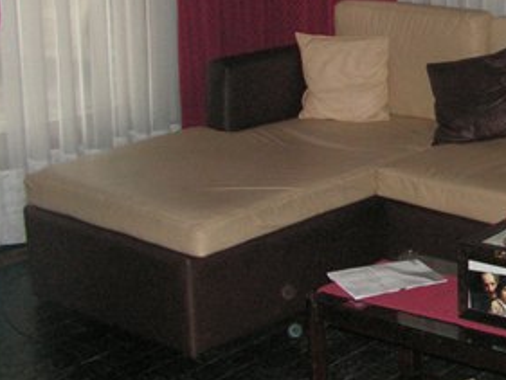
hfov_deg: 22.4
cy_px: 77
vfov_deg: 17.9
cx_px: 571
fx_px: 1199
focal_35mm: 82
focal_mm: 6
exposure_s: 1/40
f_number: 3.2
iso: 160
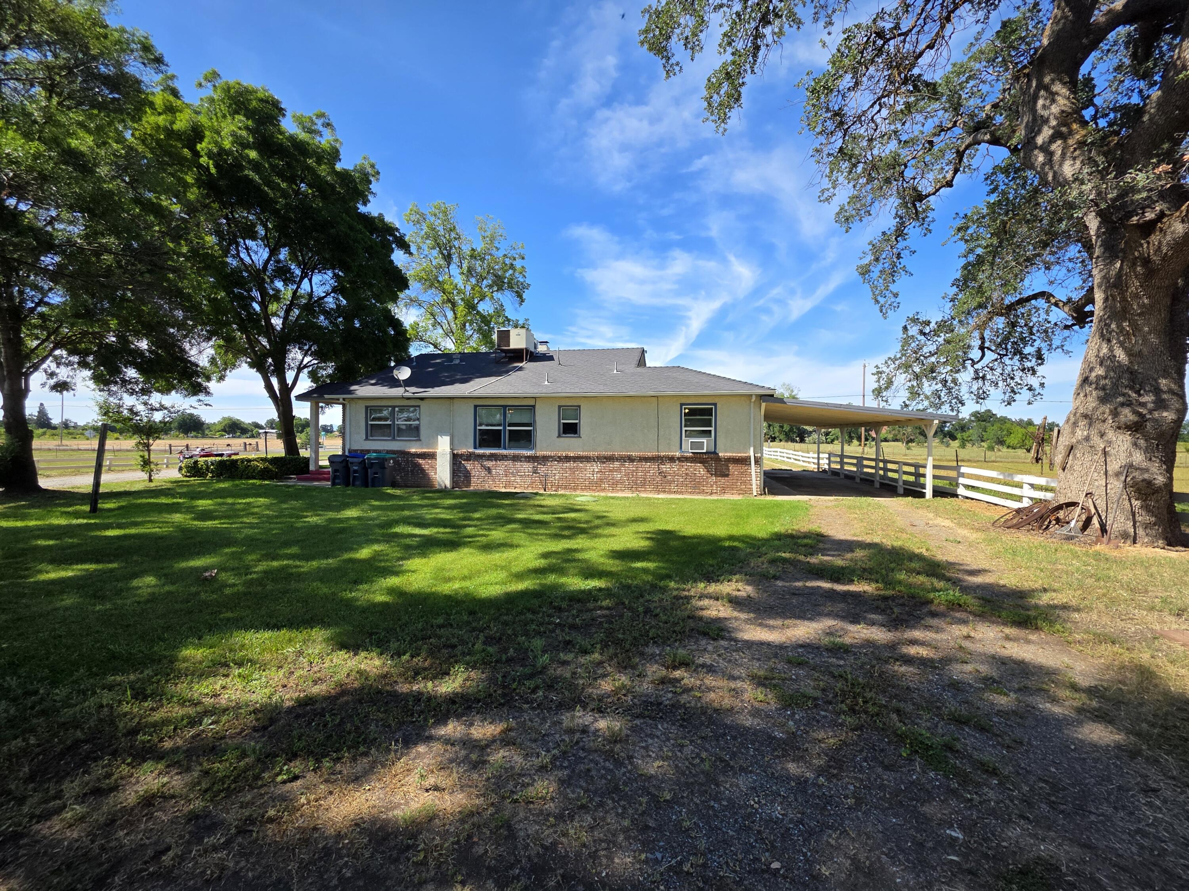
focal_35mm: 13
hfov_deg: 106.2
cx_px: 594
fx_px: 447
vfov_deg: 89.9
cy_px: 446
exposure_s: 1/1123
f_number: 1.9
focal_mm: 2.2
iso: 40
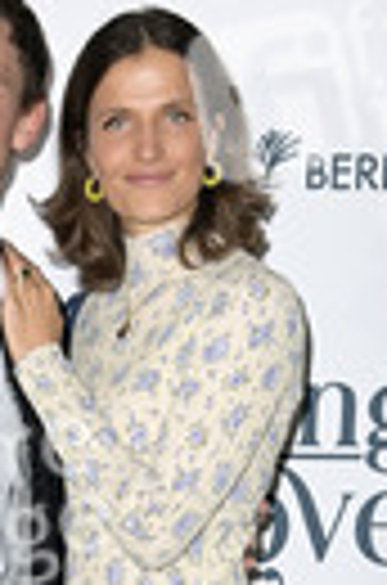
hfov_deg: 9.2
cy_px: 752
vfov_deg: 13.4
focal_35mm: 148
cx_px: 9
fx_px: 2399
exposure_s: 1/250
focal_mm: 48
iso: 640
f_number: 6.3
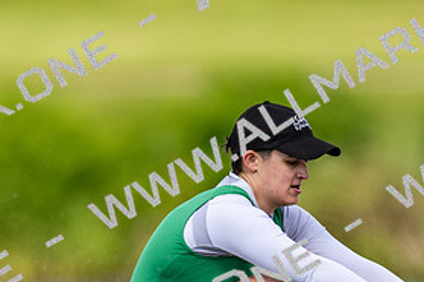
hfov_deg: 1.1
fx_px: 22011
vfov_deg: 0.7
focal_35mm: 1869
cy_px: 233
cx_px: 275
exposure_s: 1/2500
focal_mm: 600
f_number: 4
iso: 360
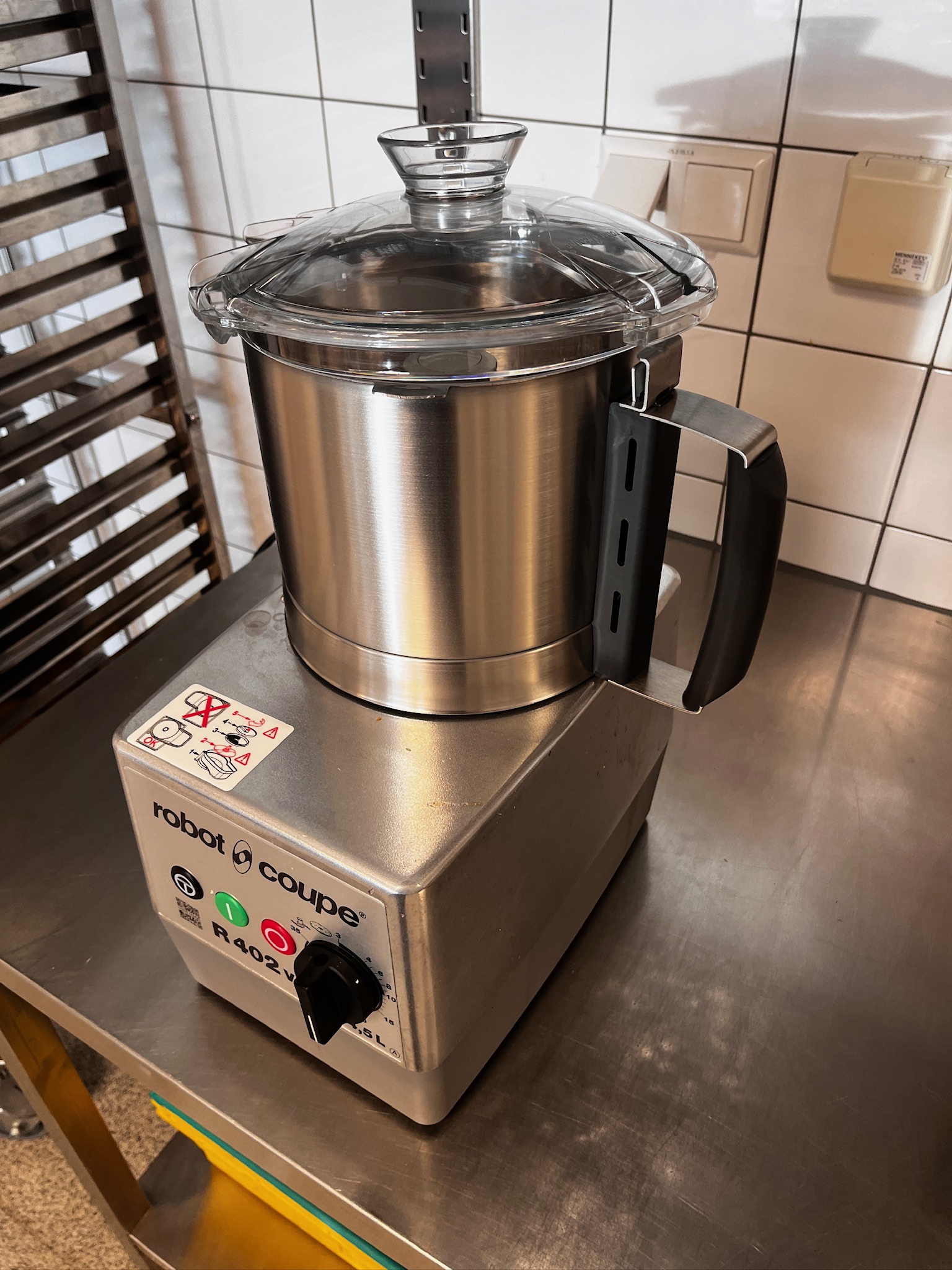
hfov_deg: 53.1
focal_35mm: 26
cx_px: 476
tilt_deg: -39.6
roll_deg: +4.0
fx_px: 953
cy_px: 635
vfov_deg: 67.3
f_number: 1.6
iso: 125
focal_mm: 5.1
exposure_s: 1/100
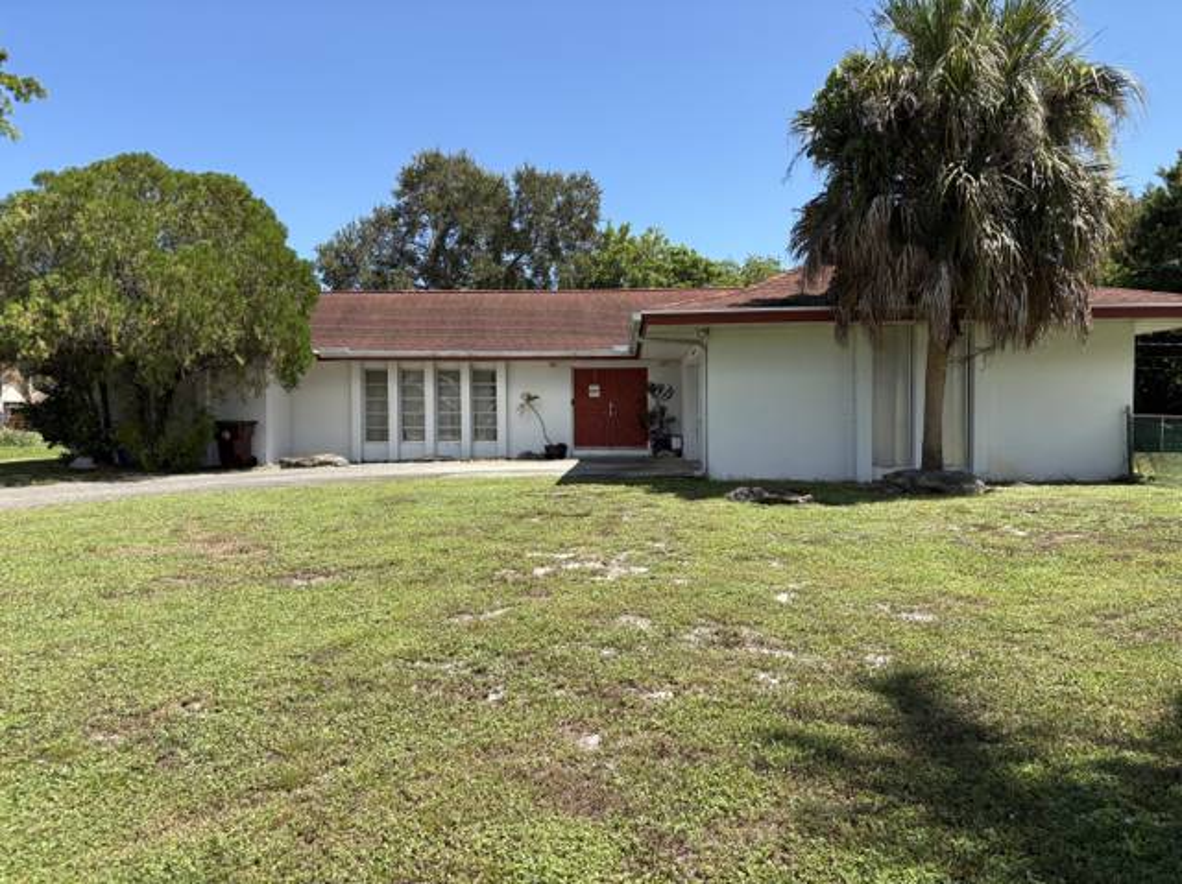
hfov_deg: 67.3
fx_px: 887
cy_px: 442
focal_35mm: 26
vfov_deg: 53.0
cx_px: 591
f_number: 1.6
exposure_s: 1/2141
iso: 50
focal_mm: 5.96
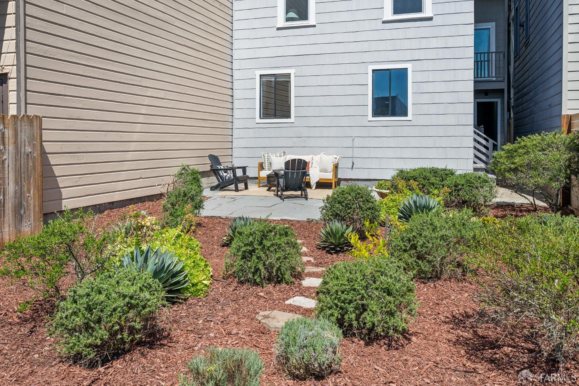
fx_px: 482
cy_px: 193
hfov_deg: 61.9
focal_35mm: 30
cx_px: 290
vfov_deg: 43.6
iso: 100
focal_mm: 30
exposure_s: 1/200
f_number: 7.1
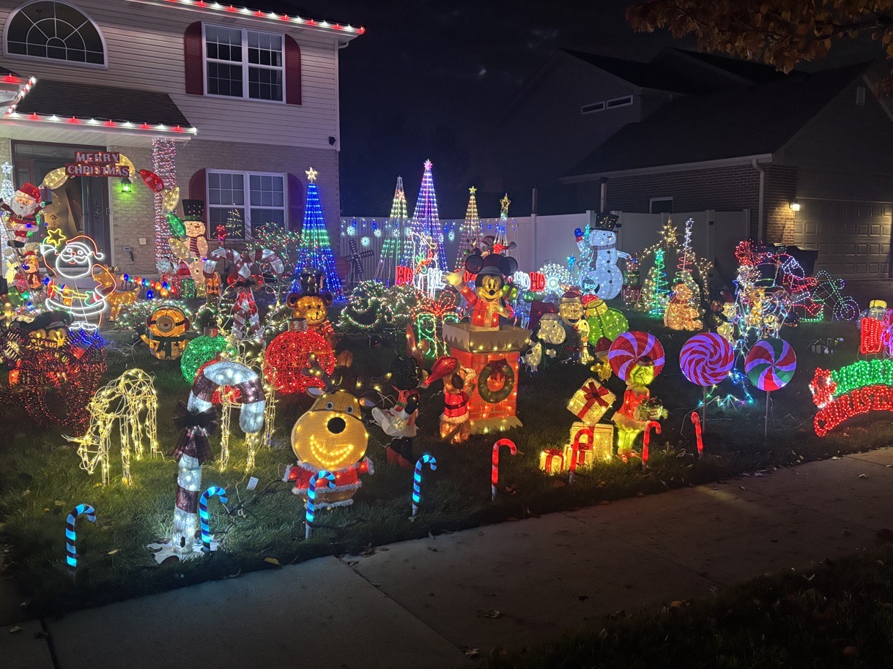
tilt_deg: -5.3
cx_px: 451
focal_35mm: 32
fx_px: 825
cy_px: 330
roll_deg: -0.3
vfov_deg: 44.2
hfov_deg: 56.8
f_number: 1.6
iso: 500
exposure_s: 1/60
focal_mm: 5.96
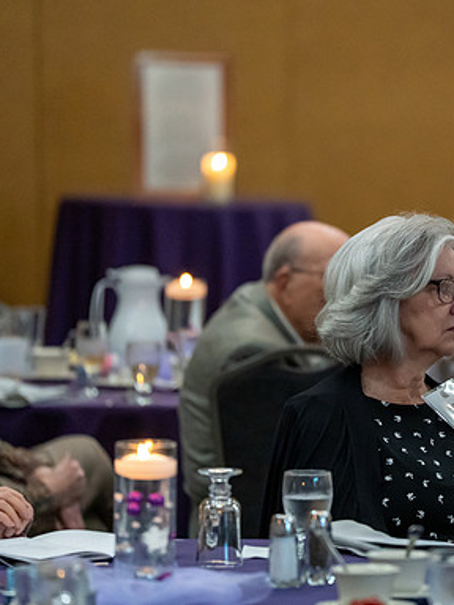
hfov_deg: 4.7
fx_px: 5473
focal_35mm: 313
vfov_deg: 6.3
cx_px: 416
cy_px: 321
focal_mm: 200
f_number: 2.8
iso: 5000
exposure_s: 1/400
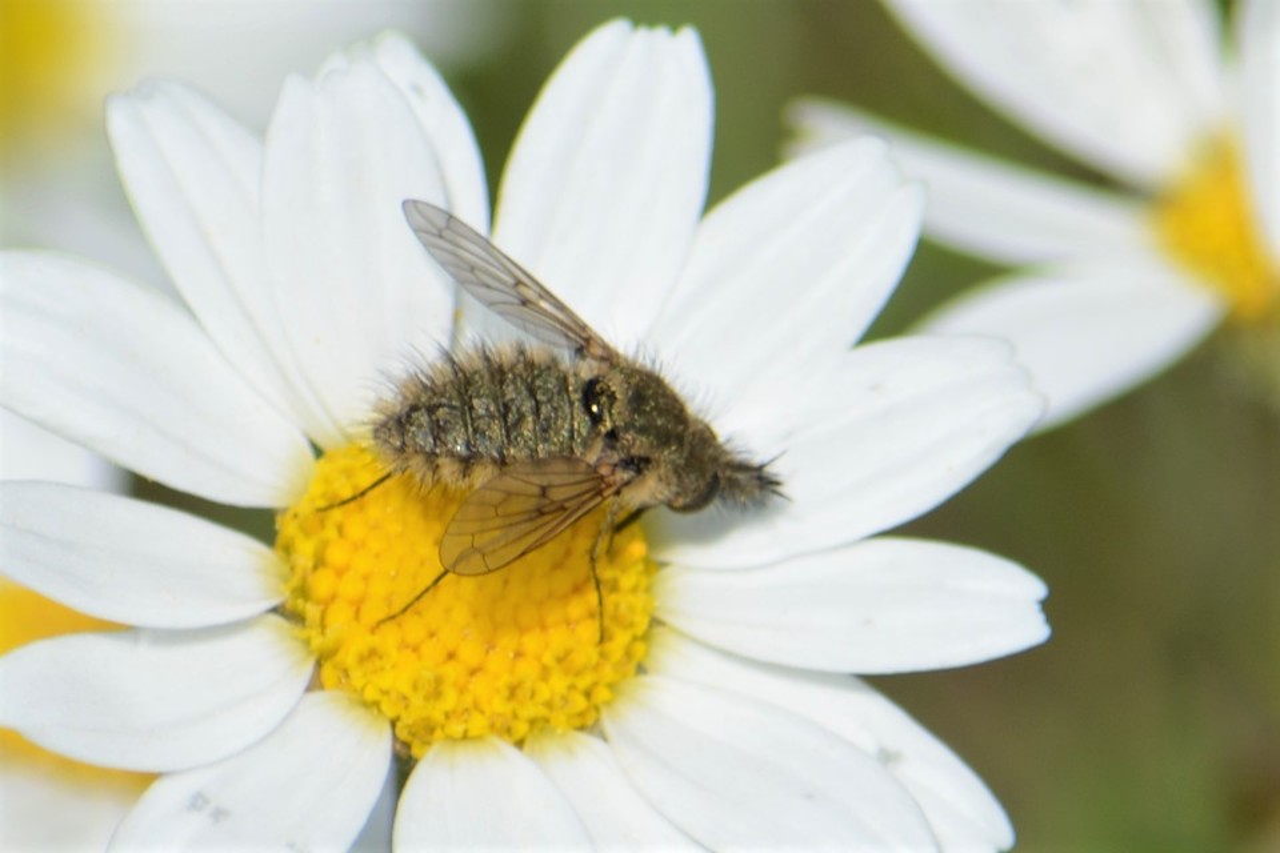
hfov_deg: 4.6
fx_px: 15999
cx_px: 640
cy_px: 426
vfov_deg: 3.1
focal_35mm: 450
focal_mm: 300
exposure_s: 1/500
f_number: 8
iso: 100
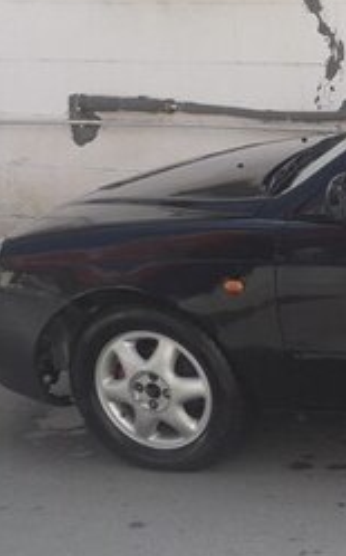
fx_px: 1150
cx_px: 661
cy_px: 430
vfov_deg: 26.7
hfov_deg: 14.6
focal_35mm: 76
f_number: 1.9
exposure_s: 1/678
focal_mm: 3.6
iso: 40
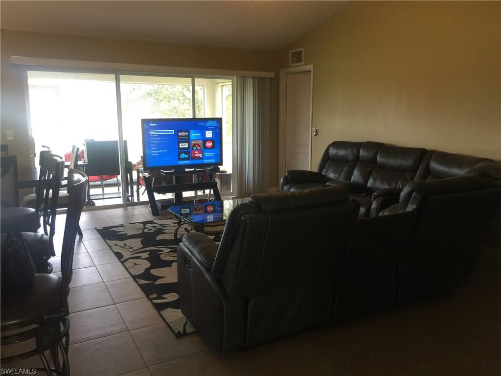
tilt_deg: -10.0
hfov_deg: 61.7
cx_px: 250
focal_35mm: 29
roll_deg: -1.8
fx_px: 420
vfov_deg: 48.2
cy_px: 188
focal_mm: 4.15
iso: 32
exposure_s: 1/15
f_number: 2.2
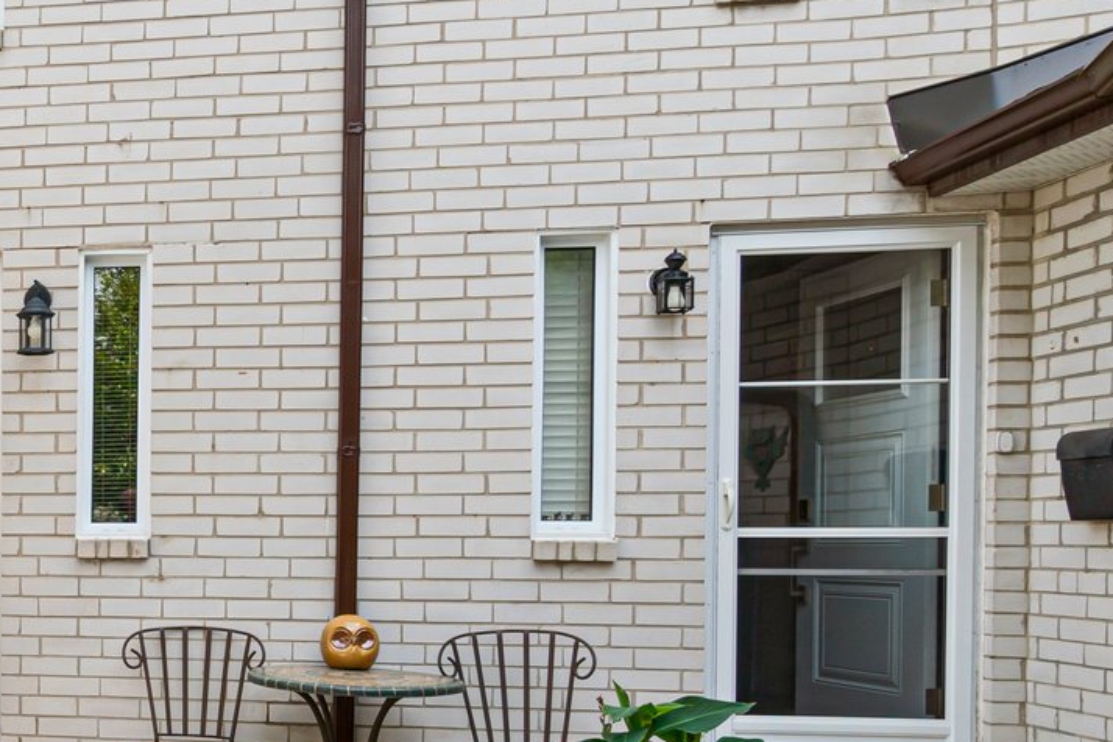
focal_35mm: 43
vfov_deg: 30.7
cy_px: 556
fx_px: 1329
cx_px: -136
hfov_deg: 37.4
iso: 100
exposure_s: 1/60
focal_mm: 10
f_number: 8
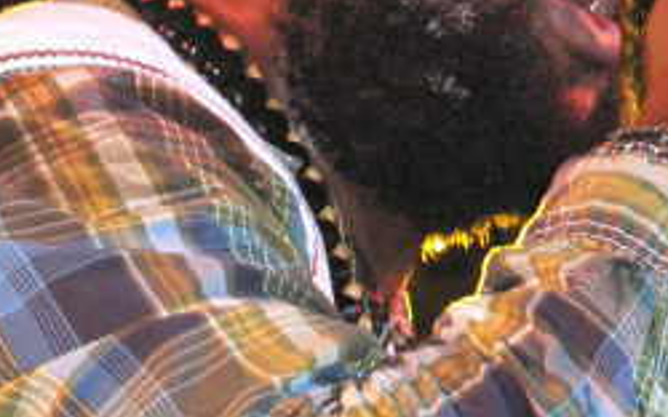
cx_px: 453
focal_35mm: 384
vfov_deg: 3.4
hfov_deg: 5.5
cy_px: 130
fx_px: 6988
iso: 400
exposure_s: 1/60
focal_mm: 27.4
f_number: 3.3
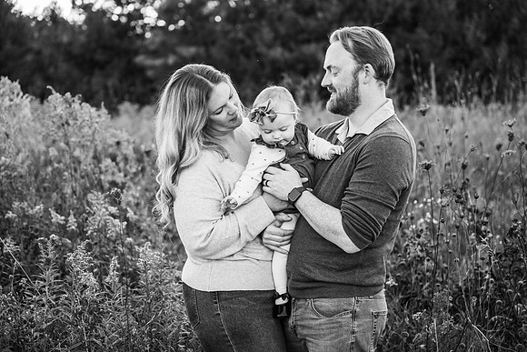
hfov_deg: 32.4
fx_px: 908
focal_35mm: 62
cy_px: 176
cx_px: 264
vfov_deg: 21.9
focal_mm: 62
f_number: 2.8
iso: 640
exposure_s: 1/640
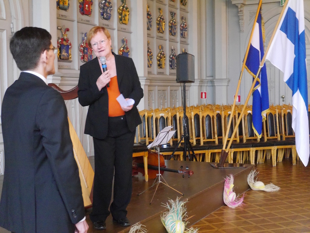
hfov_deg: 33.2
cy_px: 116
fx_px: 520
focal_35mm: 58
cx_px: 155
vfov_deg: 25.3
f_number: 5.3
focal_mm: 29
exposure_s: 1/25
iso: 3200
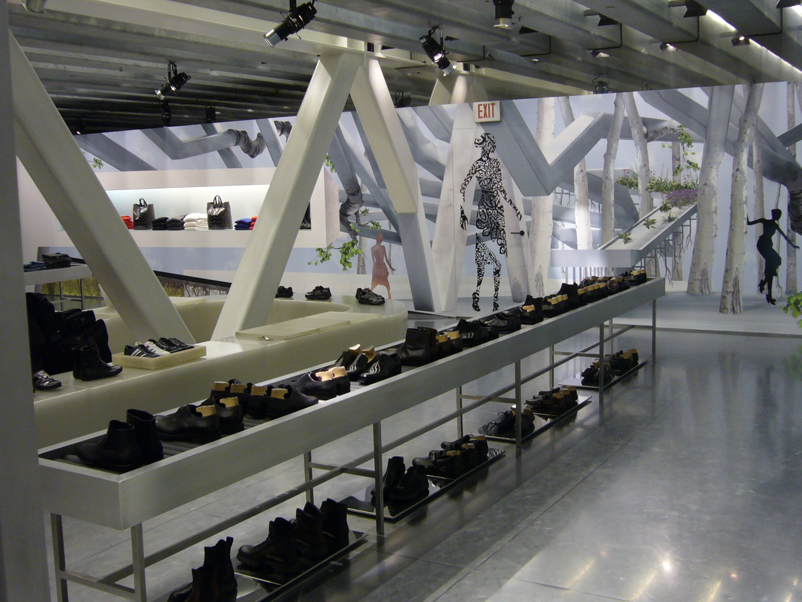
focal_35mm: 40
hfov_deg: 46.8
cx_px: 401
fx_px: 927
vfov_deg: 36.0
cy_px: 301
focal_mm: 4.7
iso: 100
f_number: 2.8
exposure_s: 1/25
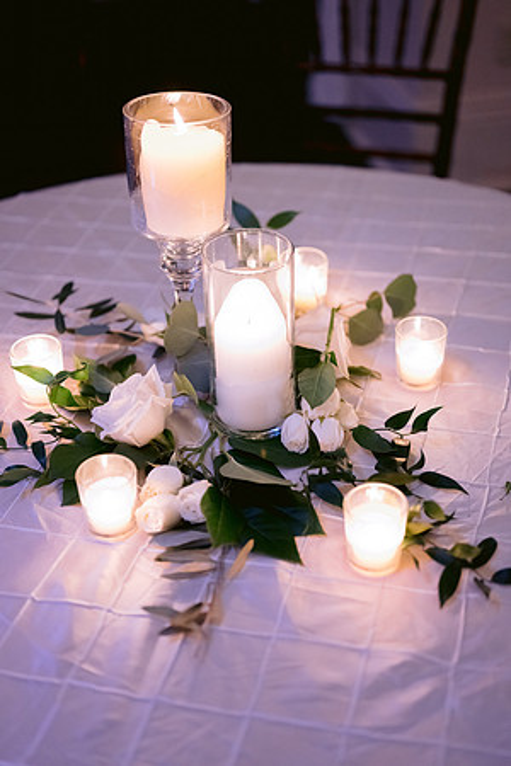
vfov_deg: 39.6
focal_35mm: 50
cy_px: 383
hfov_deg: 27.0
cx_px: 256
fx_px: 1065
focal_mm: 50
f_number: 1.8
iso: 3200
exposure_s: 1/200
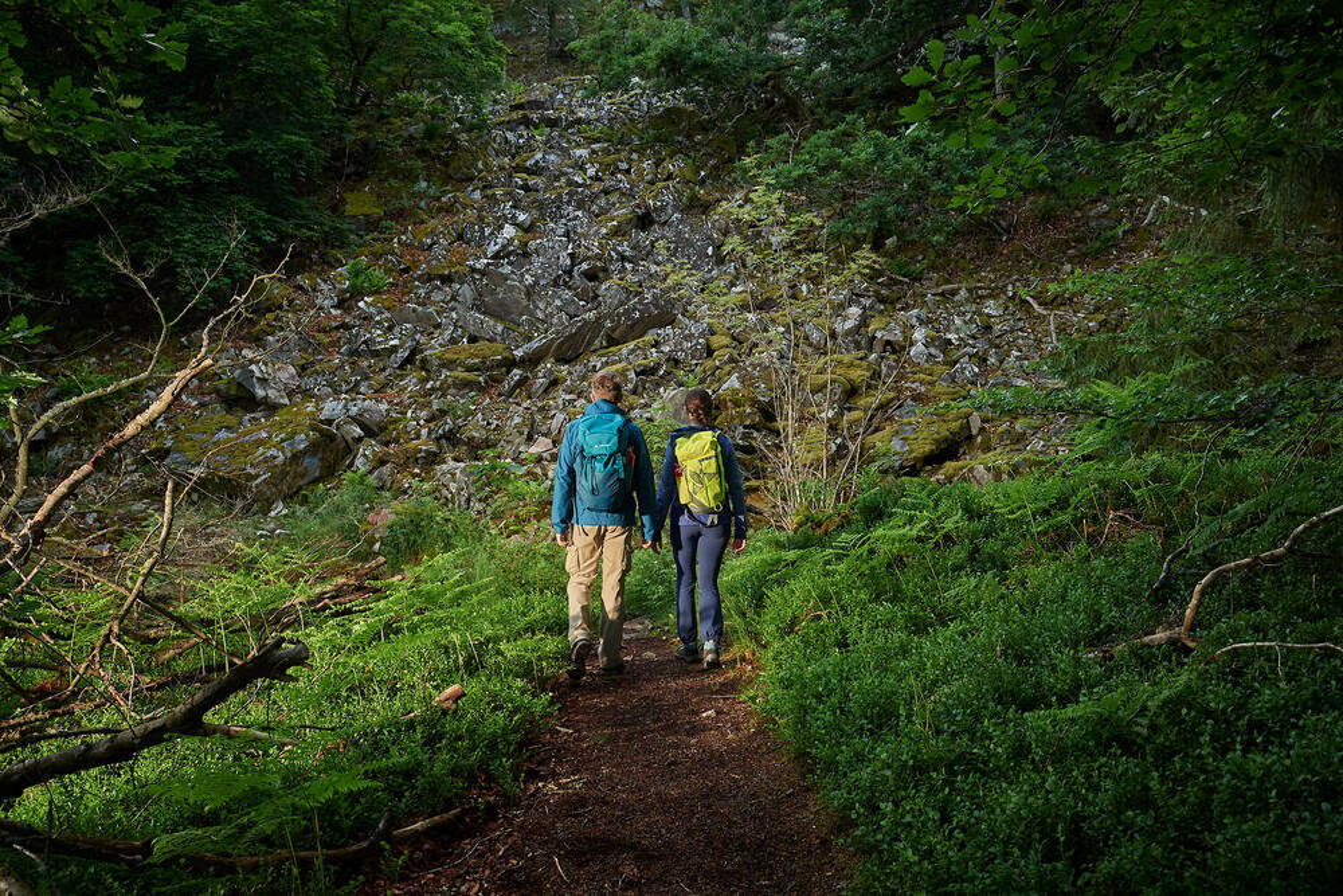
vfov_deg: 41.1
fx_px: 1194
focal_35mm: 32
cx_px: 672
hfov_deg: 58.7
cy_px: 448
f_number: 8
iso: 1600
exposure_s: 1/60
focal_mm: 32
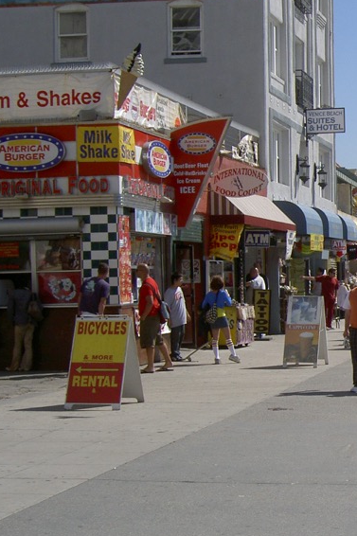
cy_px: 307
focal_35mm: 86
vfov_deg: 23.6
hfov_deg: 15.2
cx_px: 451
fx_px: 1280
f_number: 4.7
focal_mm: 8
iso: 50
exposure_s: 1/800
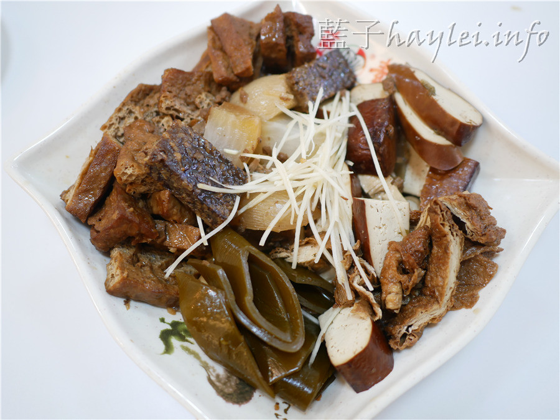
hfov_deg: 60.0
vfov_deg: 46.8
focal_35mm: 30
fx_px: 485
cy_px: 210
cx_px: 280
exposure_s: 1/60
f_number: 1.7
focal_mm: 15
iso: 320
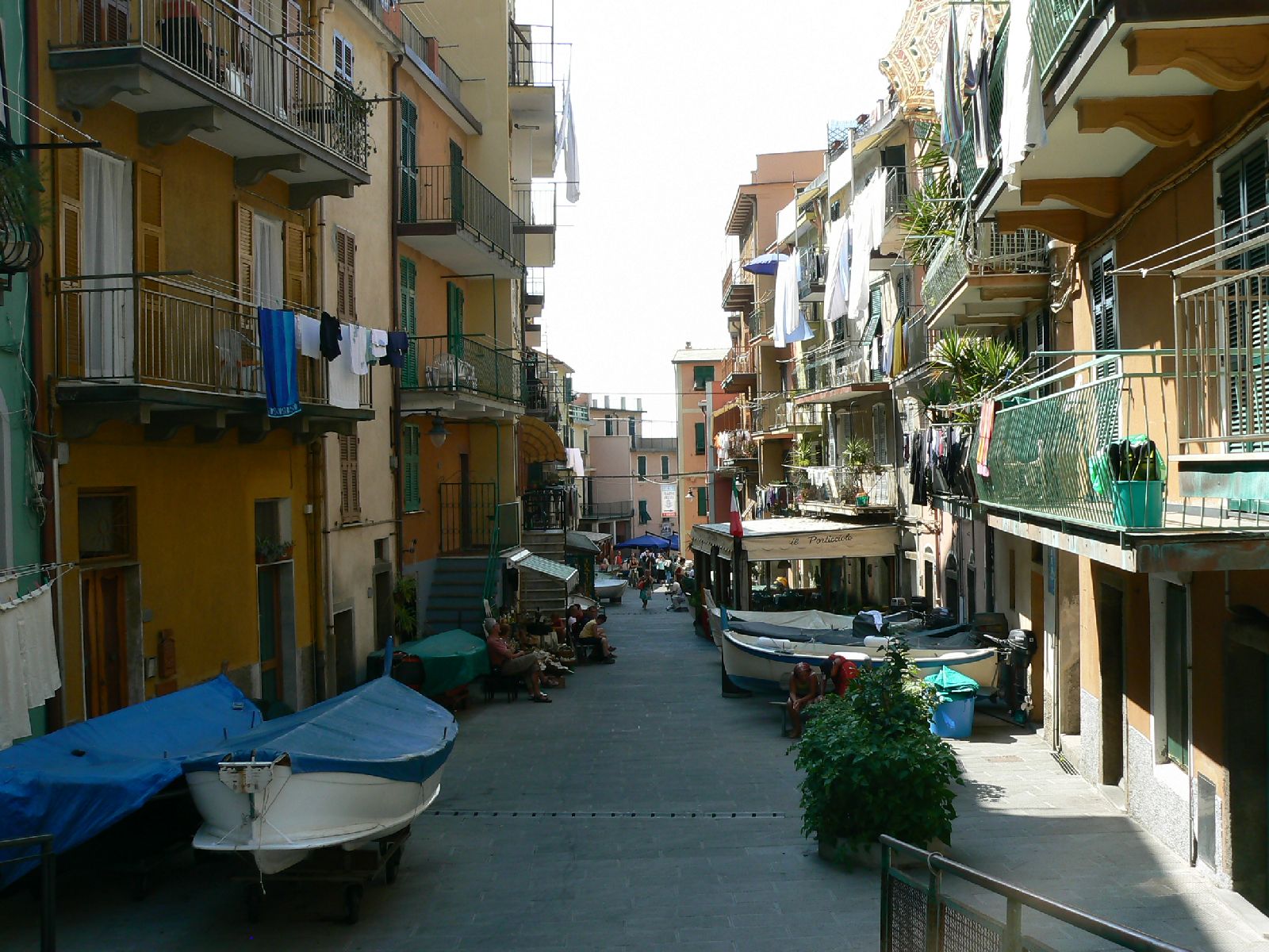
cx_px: 634
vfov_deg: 39.7
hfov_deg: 51.4
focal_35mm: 36
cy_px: 476
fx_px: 1320
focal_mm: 6
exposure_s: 1/100
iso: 80
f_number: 5.6
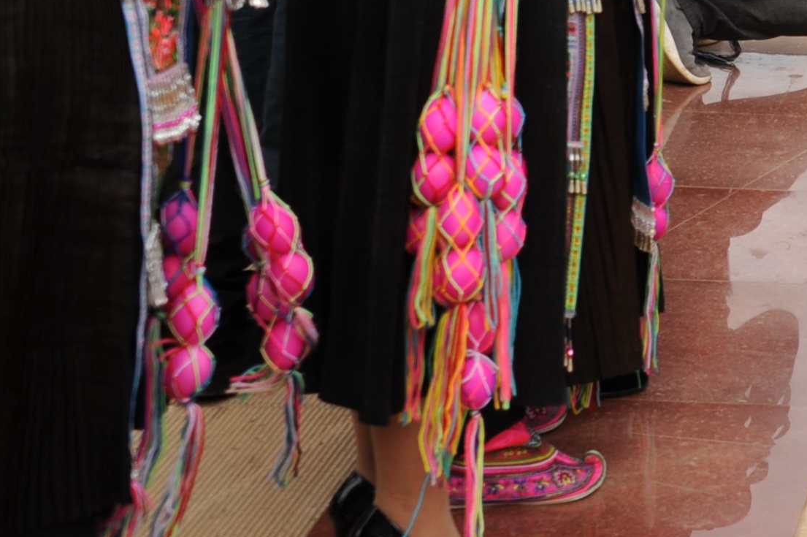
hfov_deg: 14.4
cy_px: -85
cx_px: 1271
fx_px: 2934
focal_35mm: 131
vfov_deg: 10.3
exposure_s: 1/320
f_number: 5.6
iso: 200
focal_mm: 34
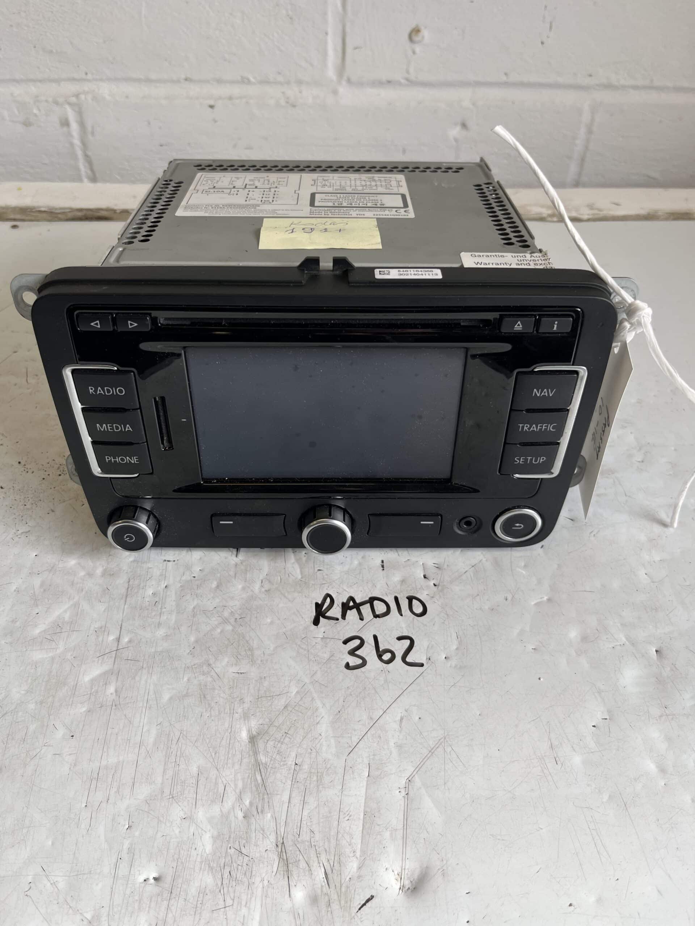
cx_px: 348
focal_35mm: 26
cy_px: 463
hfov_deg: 53.1
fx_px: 696
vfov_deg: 67.3
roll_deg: +0.5
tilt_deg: -43.2
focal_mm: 5.1
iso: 40
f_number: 1.6
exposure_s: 1/157
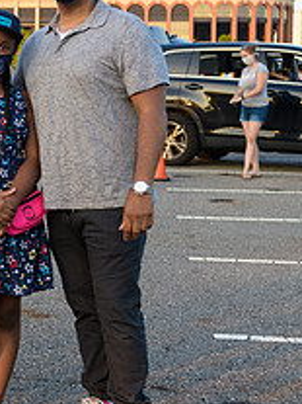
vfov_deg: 20.2
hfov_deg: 14.5
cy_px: 145
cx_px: -99
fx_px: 1130
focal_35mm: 97
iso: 200
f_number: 3.2
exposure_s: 1/250
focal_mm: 36
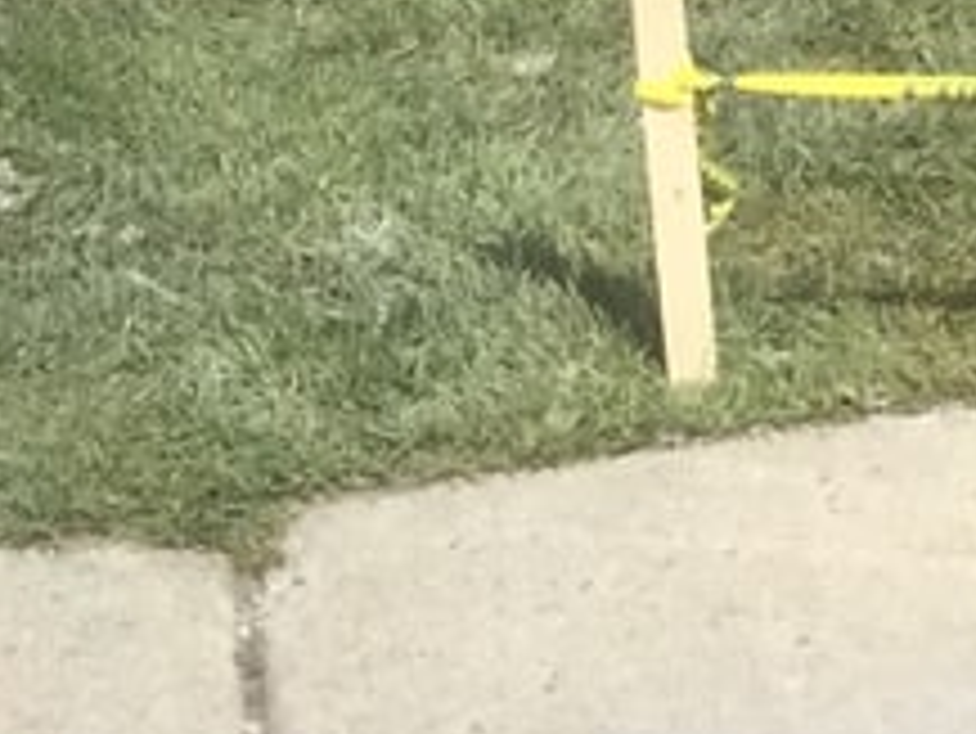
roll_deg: -1.0
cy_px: -1198
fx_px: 5021
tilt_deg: -2.1
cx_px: 2152
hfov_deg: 10.0
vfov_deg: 7.6
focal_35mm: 178
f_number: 2.2
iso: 32
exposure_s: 1/1522
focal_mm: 4.15
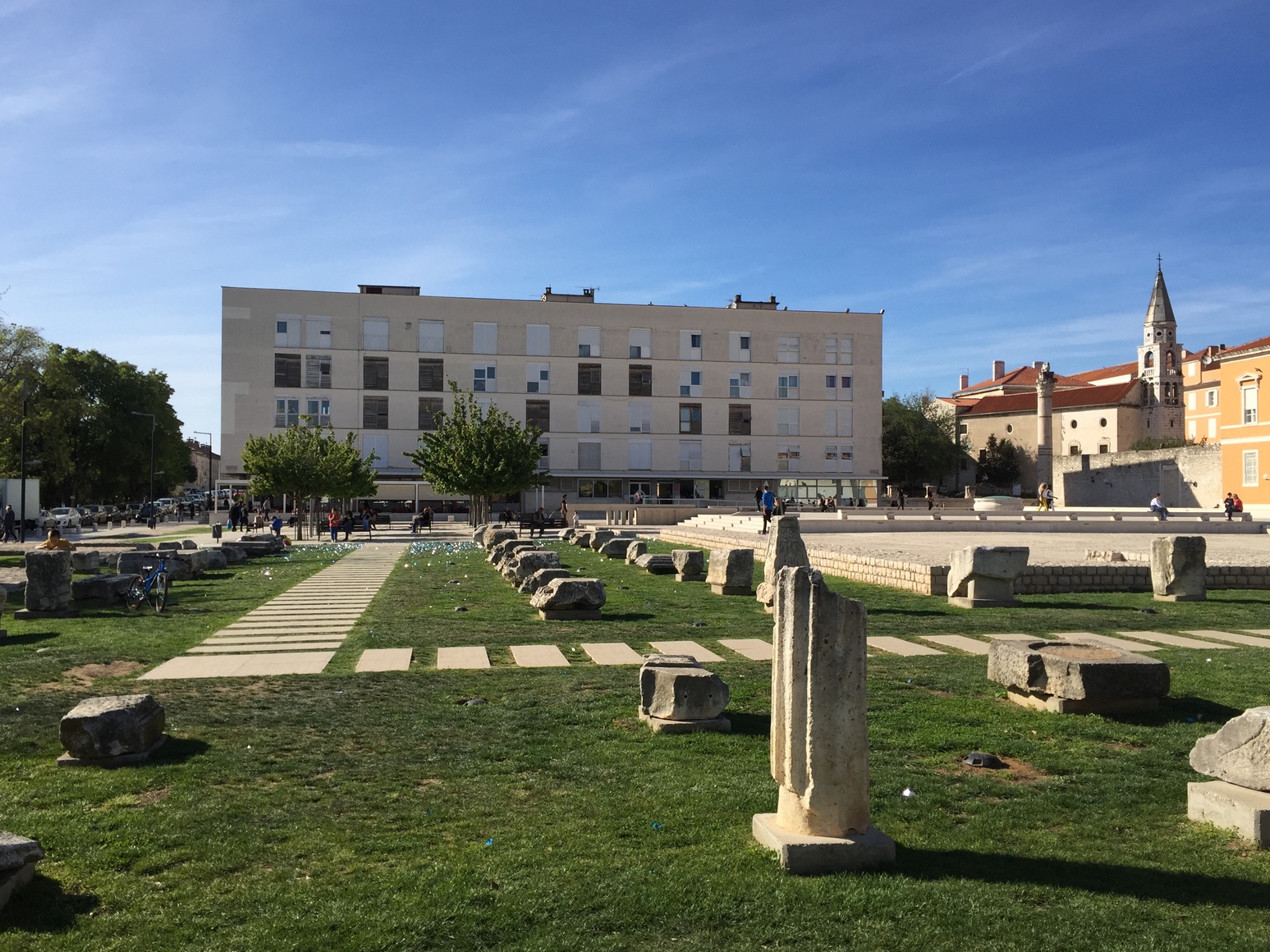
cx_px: 630
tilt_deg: +1.6
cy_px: 478
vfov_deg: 46.8
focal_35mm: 30
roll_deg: -0.3
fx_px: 1101
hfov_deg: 60.0
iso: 32
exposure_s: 1/1980
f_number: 2.2
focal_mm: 4.15
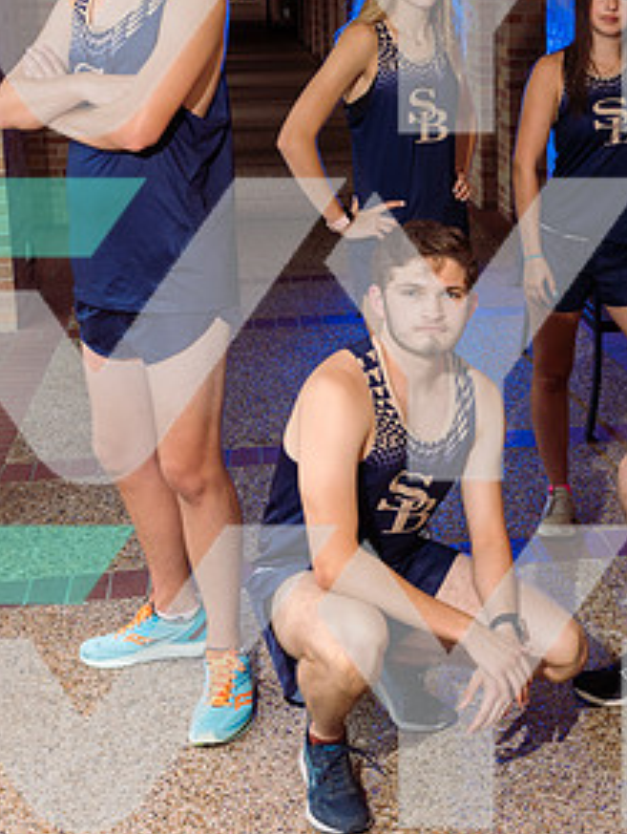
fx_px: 1615
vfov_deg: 28.9
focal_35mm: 67
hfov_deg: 21.4
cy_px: 331
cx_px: 575
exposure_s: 1/250
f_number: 7.1
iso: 250
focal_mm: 35
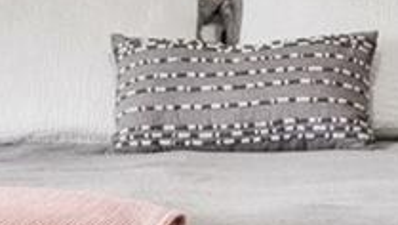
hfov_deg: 8.7
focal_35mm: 248
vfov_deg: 4.9
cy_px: -46
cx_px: 181
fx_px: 2620
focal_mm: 21
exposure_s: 1/80
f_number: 8
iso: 800
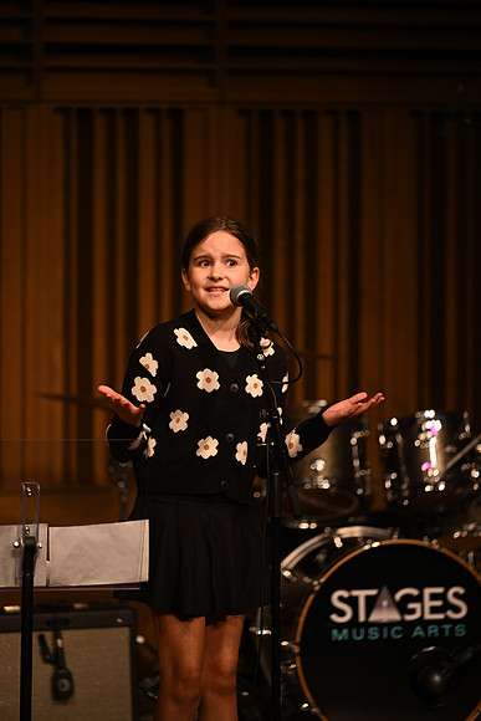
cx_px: 240
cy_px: 360
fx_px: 4006
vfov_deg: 10.3
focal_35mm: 200
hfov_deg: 6.9
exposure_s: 1/400
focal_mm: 200
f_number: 2.8
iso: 1000
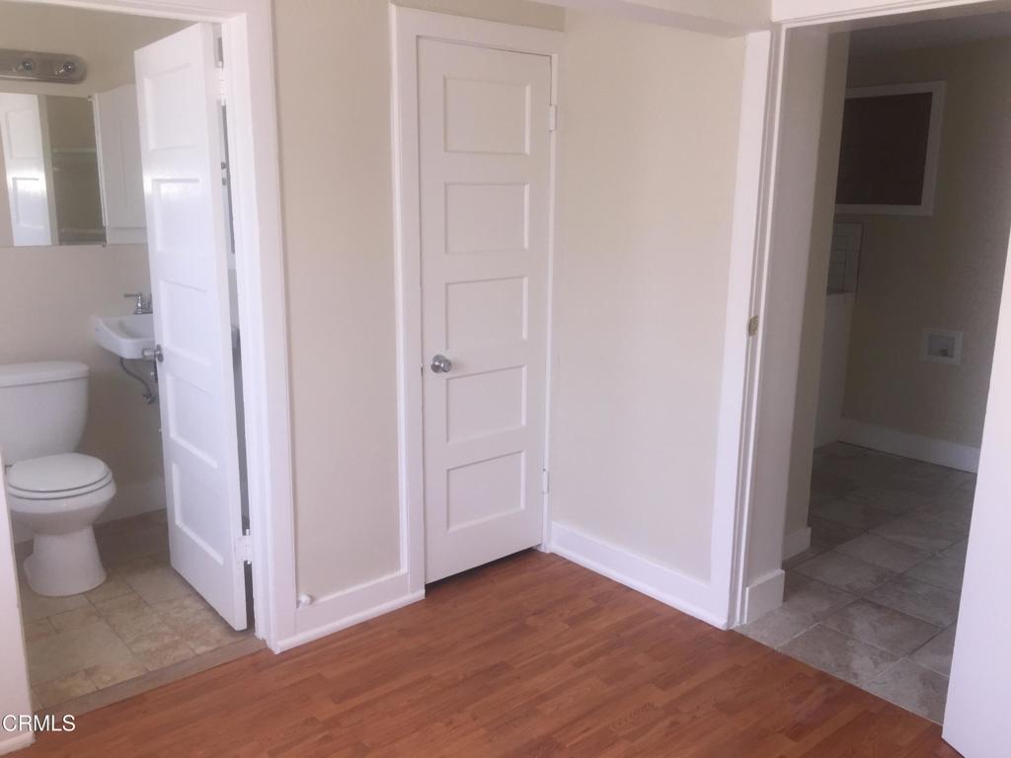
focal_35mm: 29
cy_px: 379
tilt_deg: -12.7
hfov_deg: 61.7
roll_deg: -0.5
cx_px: 506
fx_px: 847
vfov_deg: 48.2
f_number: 2.2
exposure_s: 1/30
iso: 40
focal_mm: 4.15
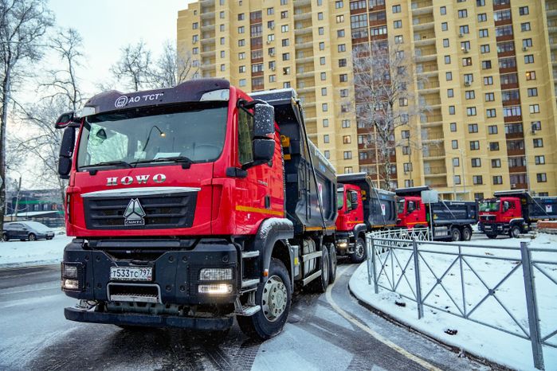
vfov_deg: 53.1
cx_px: 278
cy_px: 186
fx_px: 371
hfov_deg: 73.7
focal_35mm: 24
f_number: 2.8
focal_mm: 24
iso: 1000
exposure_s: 1/500
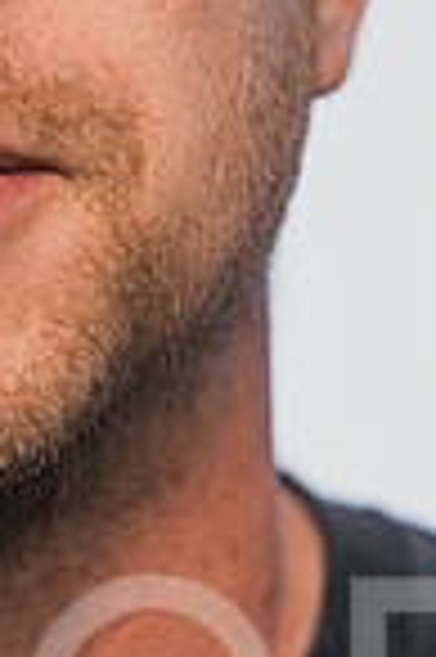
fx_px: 4825
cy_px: 36
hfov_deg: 5.1
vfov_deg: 7.8
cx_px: -130
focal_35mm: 265
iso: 100
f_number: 4
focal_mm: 86
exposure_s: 1/250
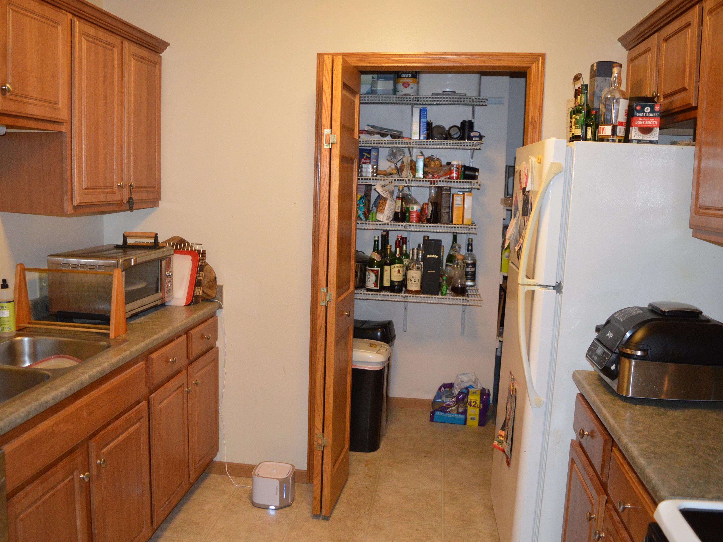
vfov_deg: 46.8
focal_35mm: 30
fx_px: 627
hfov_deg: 59.8
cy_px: 268
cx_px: 325
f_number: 3.5
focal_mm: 18
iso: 1400
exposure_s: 1/60
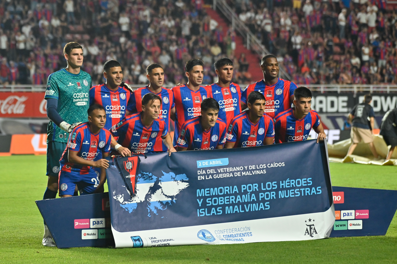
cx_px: 198
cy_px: 132
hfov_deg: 10.3
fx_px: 2204
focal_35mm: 200
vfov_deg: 6.9
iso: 4000
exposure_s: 1/800
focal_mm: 200
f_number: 5.6
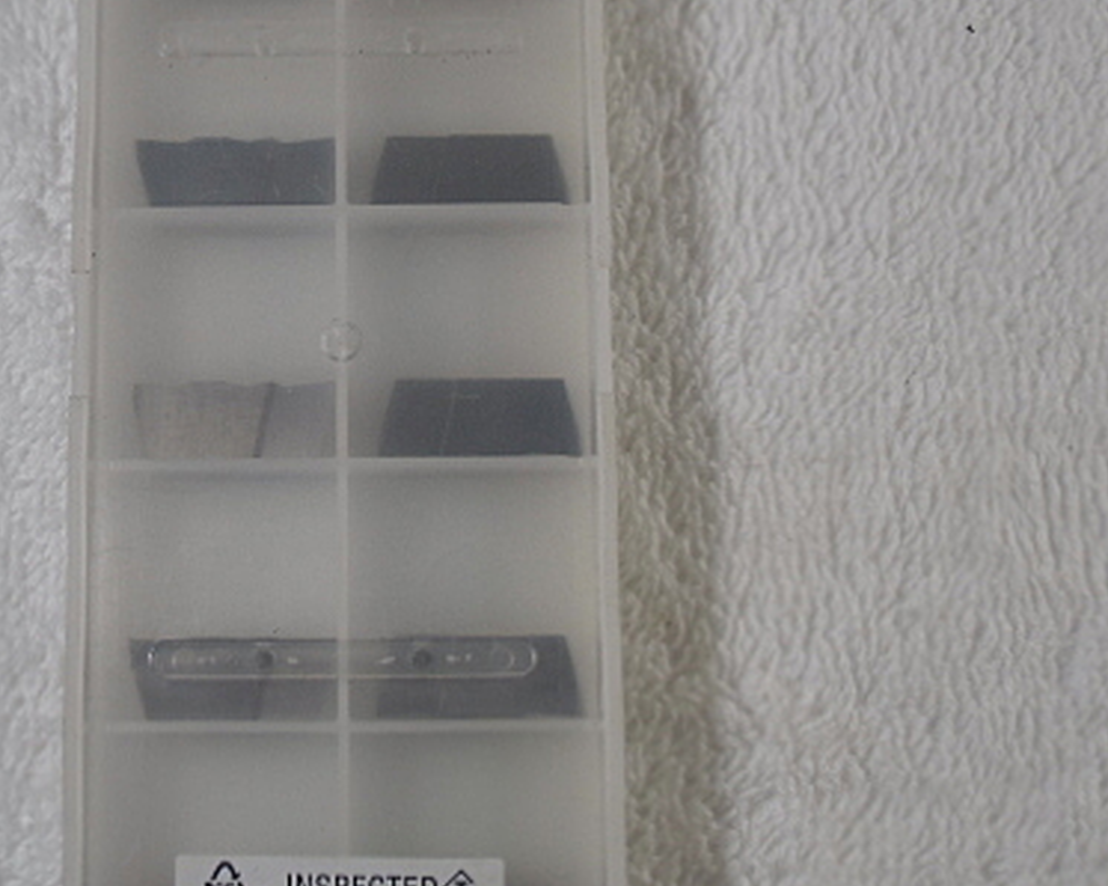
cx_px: 321
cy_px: 366
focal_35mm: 67
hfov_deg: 28.0
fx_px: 2196
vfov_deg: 22.8
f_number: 4
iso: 64
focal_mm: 7.15
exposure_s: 1/80
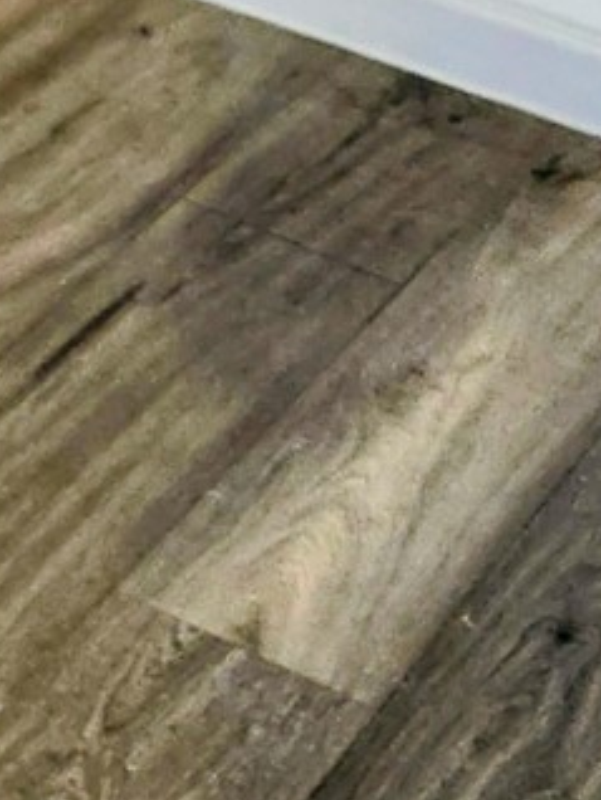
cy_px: -825
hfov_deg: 9.1
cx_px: -800
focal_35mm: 148
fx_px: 3421
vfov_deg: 11.8
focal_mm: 5.54
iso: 250
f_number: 1.8
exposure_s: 1/120
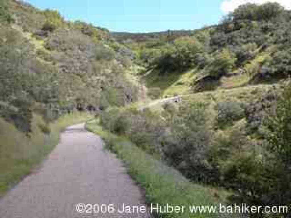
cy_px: 109
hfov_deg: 54.0
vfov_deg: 41.8
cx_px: 146
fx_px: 286
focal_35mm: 34
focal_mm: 8.9
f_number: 4.5
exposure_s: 1/224
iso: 100
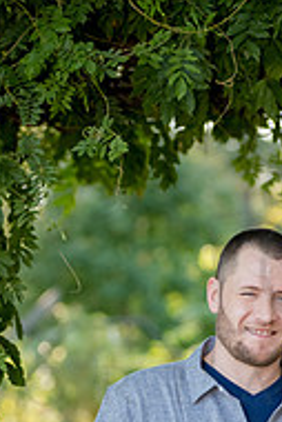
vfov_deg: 8.6
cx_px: 320
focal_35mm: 237
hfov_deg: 5.8
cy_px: 464
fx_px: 2779
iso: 800
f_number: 3.5
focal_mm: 100
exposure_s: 1/320
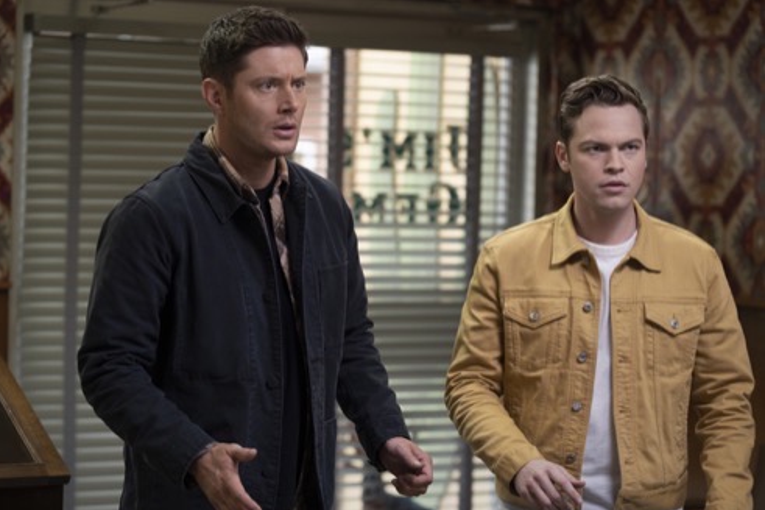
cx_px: 377
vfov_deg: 12.4
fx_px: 2337
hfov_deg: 18.6
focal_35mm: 110
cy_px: 258
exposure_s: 1/160
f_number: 3.5
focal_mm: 108
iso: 1600
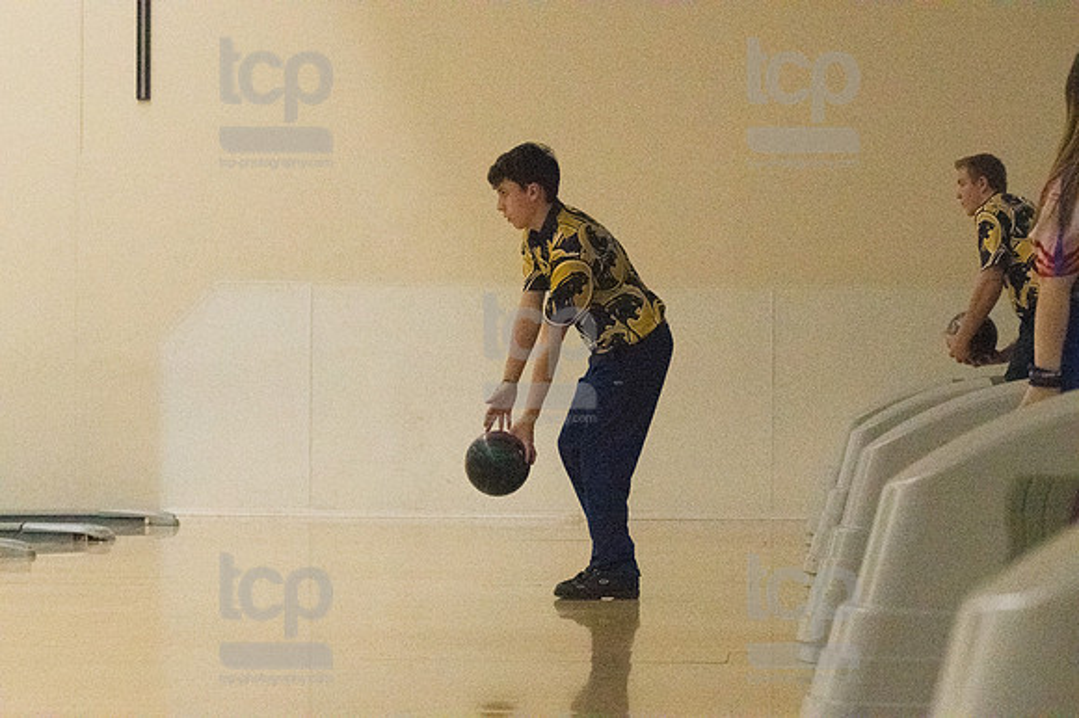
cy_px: 359
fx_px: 3594
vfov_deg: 11.4
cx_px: 540
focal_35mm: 120
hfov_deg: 17.1
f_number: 4.5
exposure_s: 1/1250
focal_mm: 80
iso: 10000
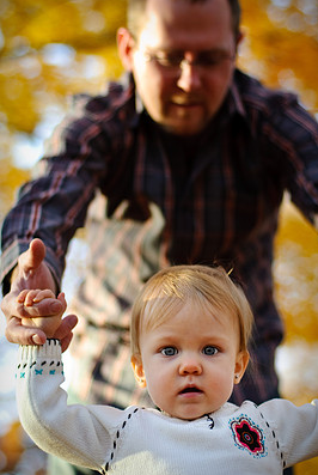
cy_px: 239
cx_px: 161
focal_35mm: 85
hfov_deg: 16.1
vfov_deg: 23.9
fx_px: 1122
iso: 160
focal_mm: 50
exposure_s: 1/400
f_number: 2
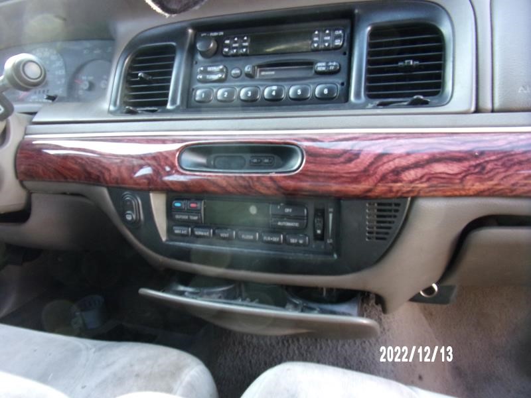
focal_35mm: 24
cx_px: 266
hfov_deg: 71.6
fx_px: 368
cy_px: 199
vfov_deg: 56.8
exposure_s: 1/20
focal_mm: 4.3
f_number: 3.3
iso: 200
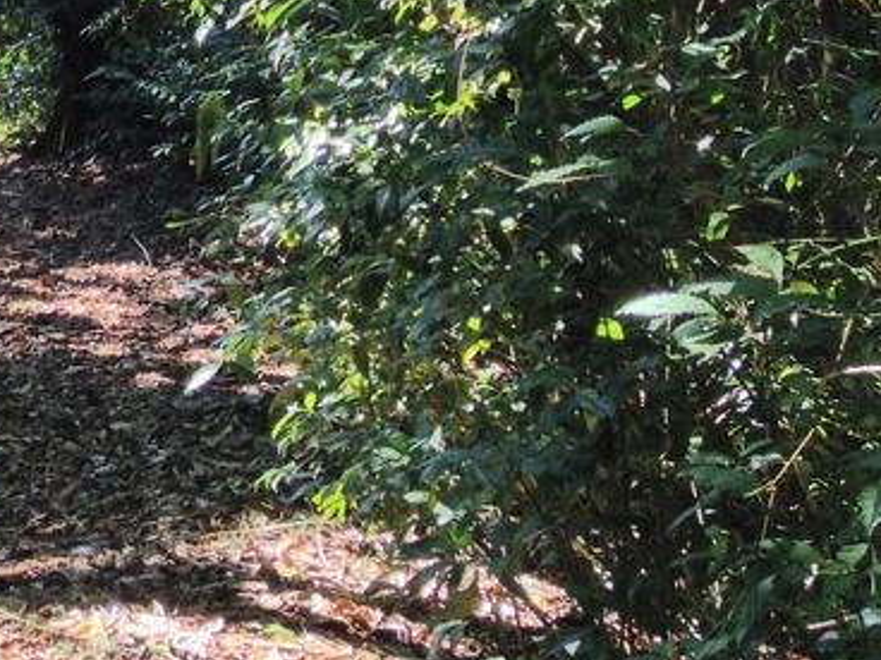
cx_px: -515
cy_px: -328
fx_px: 2901
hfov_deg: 15.6
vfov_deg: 12.4
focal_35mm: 114
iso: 50
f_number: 2.4
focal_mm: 4.28
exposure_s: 1/60
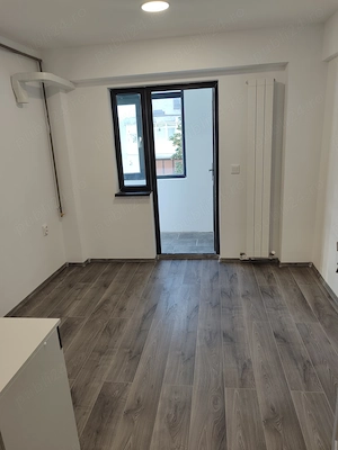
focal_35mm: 25
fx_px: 325
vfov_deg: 69.4
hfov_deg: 54.9
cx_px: 169
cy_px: 225
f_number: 1.89
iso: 70
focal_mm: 5.95
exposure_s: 1/50
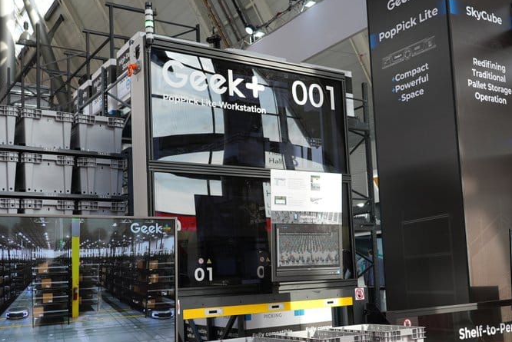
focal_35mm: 40
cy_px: 216
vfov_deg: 33.3
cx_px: 255
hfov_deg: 48.4
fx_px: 569
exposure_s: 1/160
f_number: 4
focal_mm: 31
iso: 320
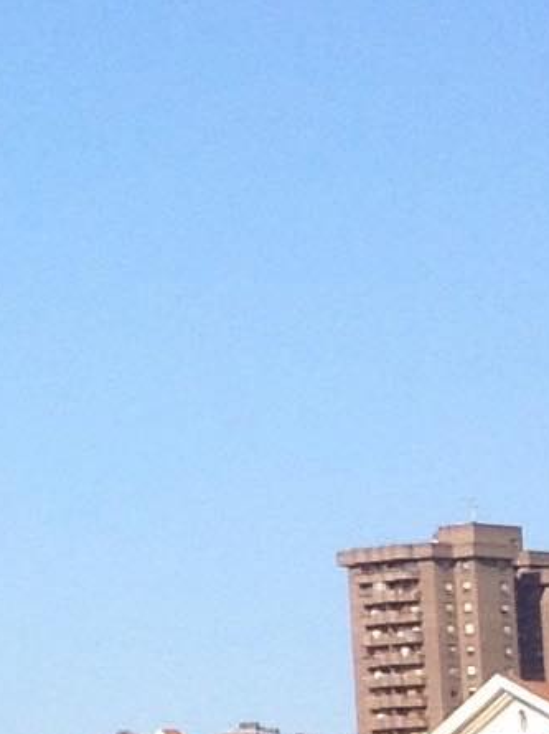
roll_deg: -1.3
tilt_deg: +14.5
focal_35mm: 257
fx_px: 5442
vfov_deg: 7.7
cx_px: -1395
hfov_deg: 5.3
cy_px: -112
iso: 50
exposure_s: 1/1151
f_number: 2.4
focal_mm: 4.28
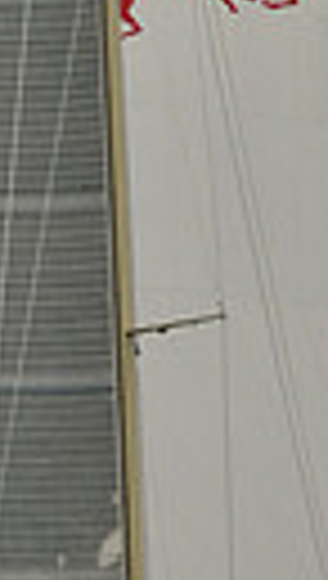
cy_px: 85
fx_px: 5079
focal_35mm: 330
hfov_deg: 3.7
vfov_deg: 6.5
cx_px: 186
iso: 320
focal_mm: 70
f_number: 11
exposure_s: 1/800
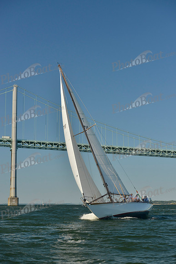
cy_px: 132
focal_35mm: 70
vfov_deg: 28.8
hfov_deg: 19.5
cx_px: 88
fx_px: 513
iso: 400
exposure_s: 1/1250
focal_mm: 70
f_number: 6.3
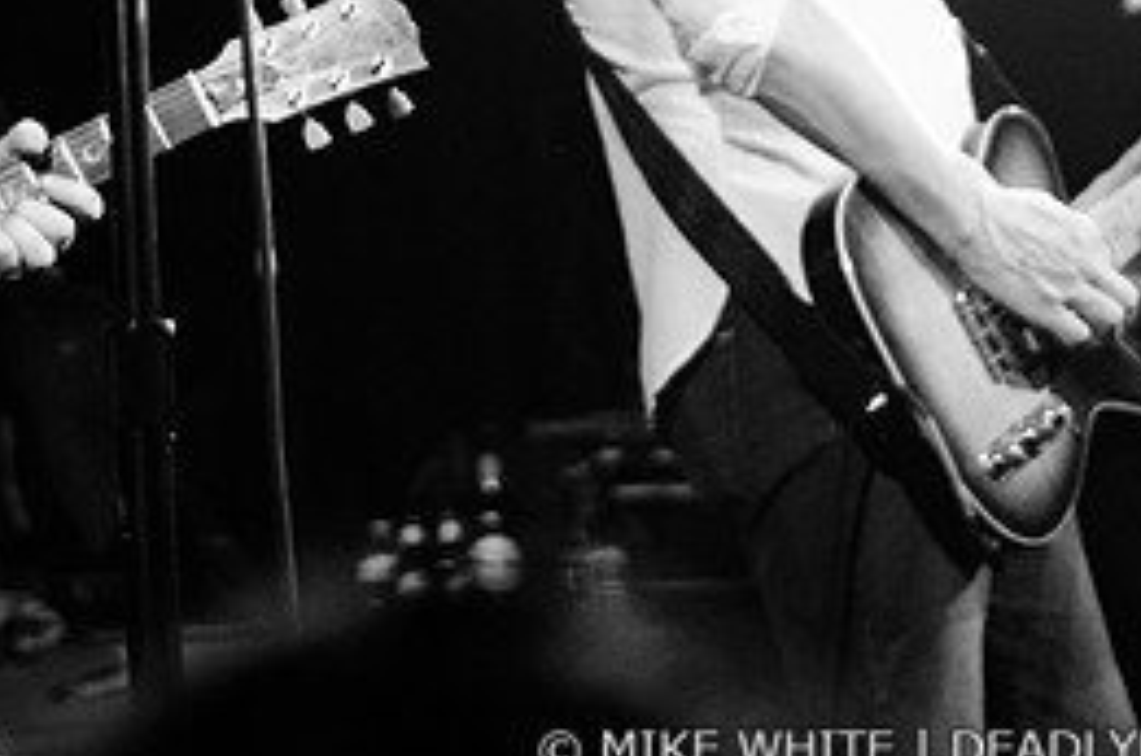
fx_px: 3164
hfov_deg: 20.2
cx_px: 236
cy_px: -52
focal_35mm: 100
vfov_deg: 13.4
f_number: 1.8
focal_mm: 30
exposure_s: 1/160
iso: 1600
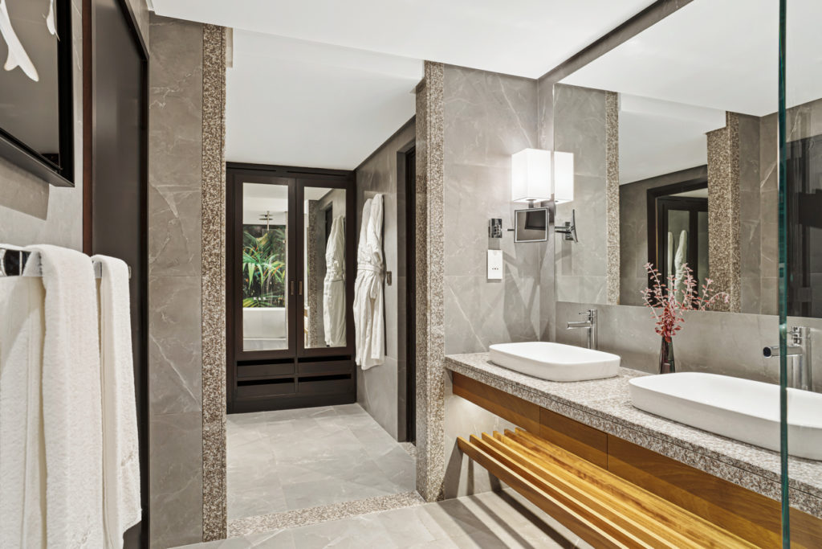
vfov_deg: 59.5
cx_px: 411
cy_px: 274
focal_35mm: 21
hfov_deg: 81.2
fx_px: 480
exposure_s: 8
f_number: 8
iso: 100
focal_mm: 21
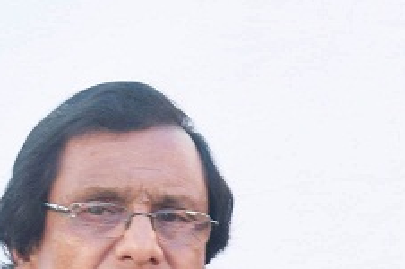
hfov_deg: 8.2
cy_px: 371
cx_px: 496
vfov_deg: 5.5
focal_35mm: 249
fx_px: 2801
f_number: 5.6
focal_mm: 25
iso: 100
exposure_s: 1/30
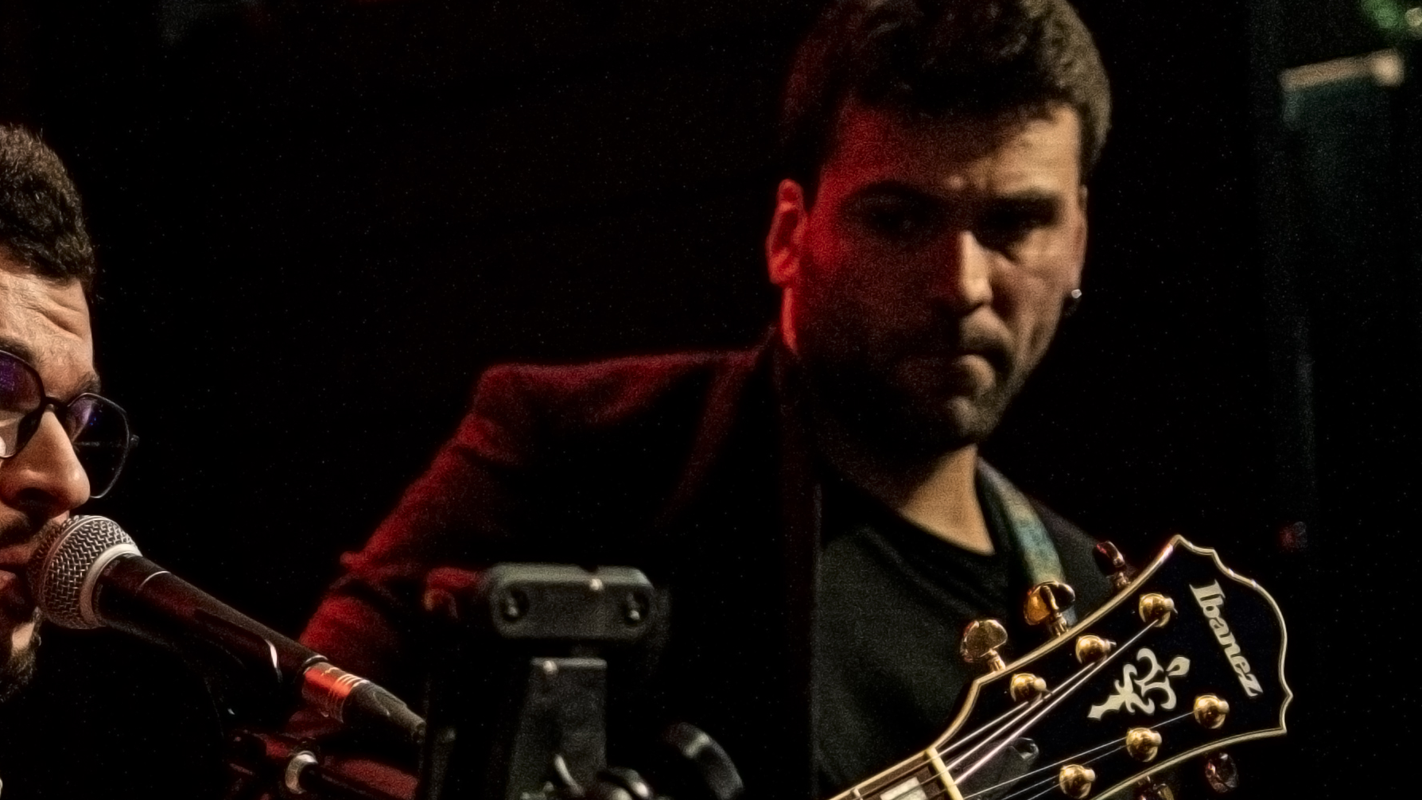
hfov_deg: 15.9
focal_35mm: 123
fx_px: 4638
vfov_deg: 9.6
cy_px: 1219
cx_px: -743
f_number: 1.8
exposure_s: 1/200
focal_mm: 35
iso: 3200
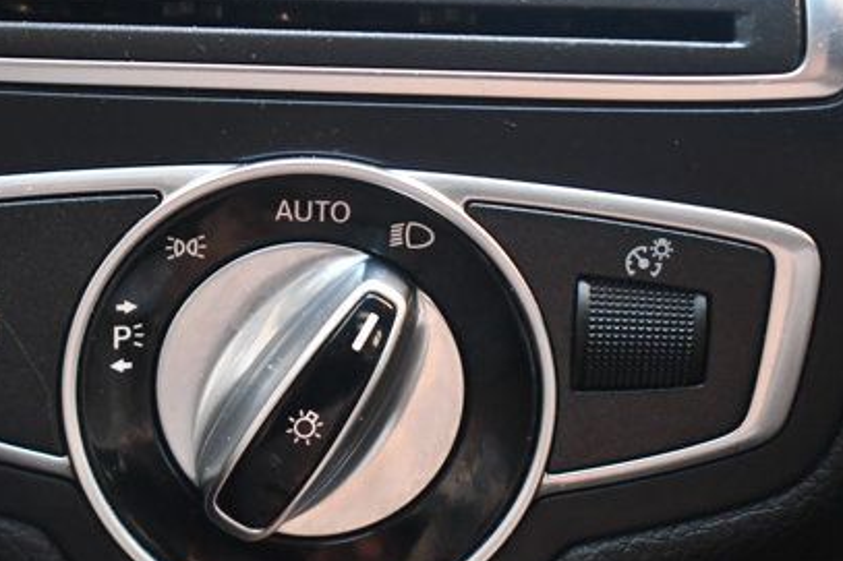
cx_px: 319
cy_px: 332
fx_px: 2762
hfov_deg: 17.3
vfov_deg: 11.6
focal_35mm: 118
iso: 4500
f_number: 5.6
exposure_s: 1/60
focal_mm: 50
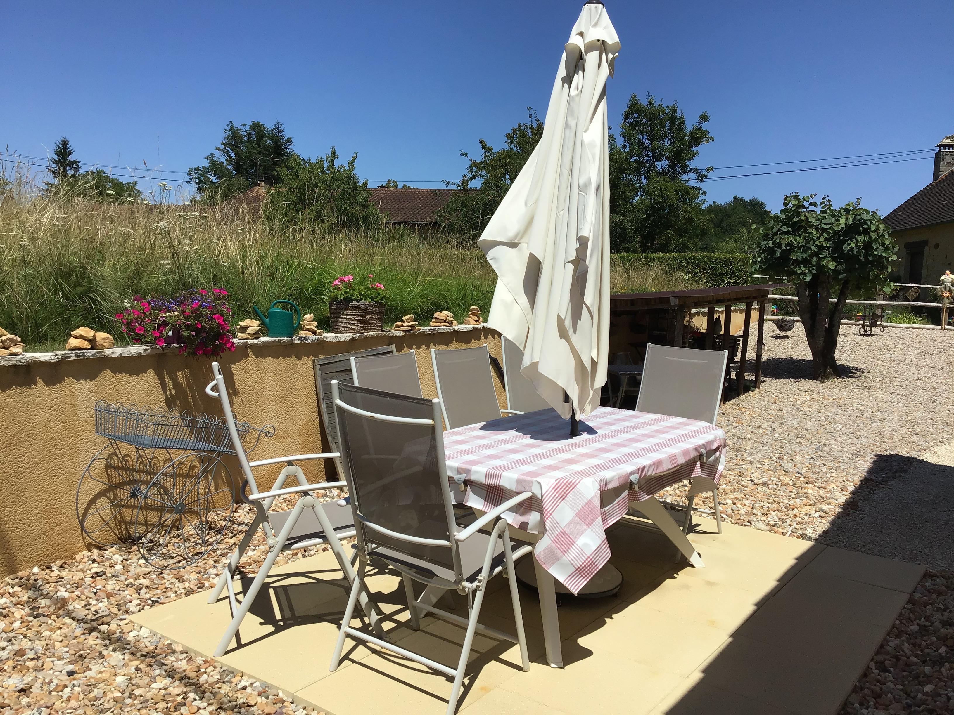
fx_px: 854
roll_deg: -1.3
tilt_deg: -8.0
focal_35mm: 31
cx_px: 477
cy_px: 358
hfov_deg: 58.4
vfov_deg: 45.4
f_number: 2.4
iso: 25
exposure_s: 1/2398
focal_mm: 3.3
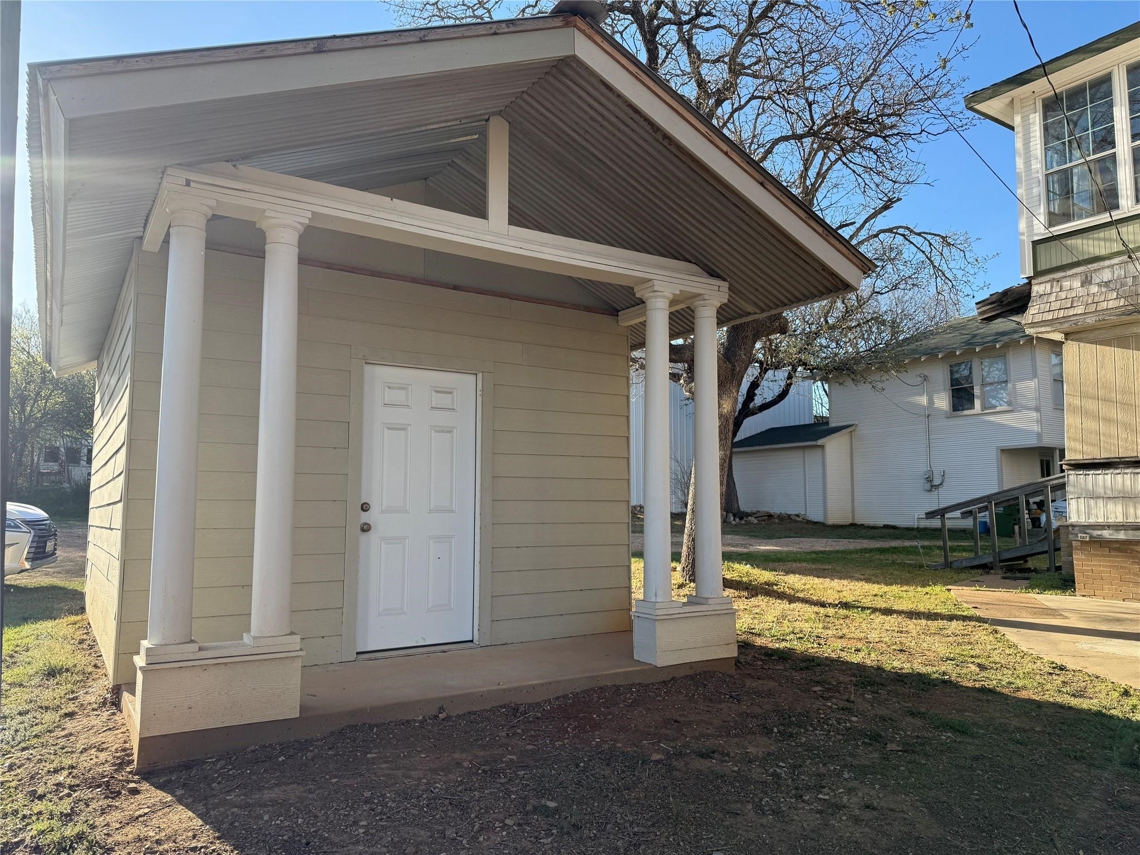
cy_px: 428
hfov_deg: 71.6
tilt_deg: +5.2
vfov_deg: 56.8
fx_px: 790
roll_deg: -0.4
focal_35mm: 24
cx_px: 570
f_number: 1.78
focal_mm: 6.76
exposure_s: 1/1437
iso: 80
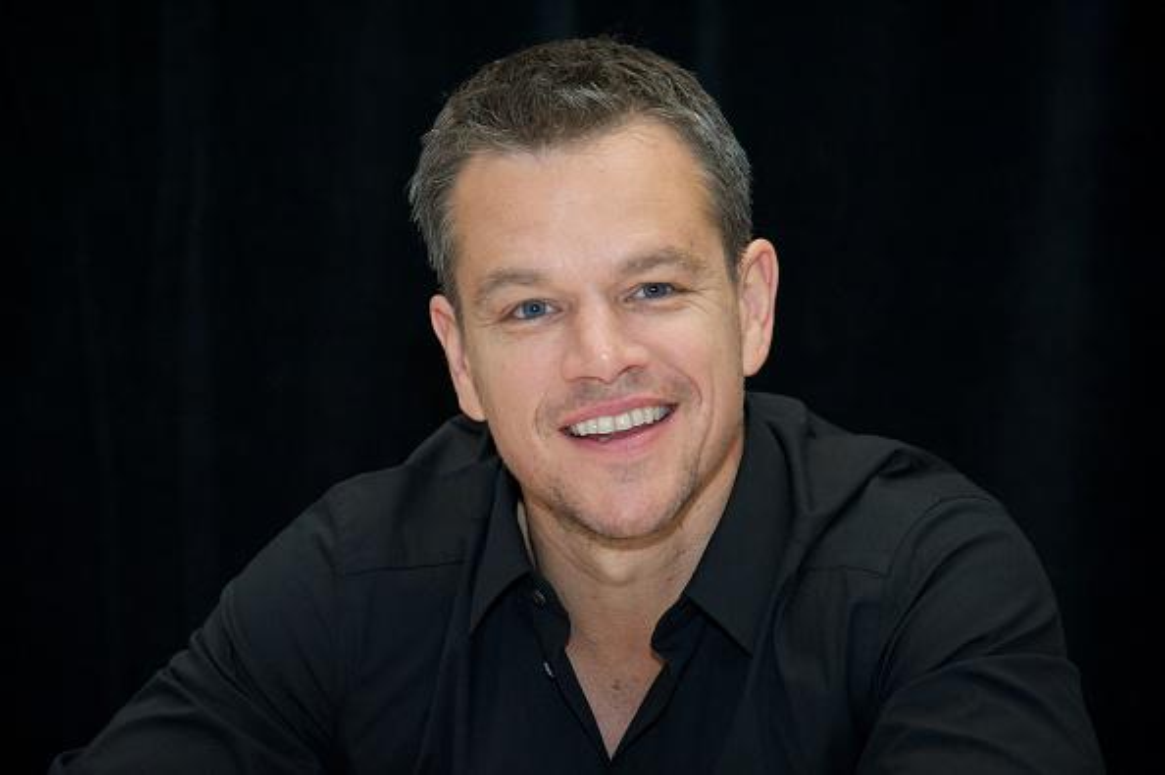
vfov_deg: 7.4
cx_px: 582
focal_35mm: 185
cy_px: 388
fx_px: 5982
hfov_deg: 11.1
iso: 2500
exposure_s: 1/60
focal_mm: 185
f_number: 5.6
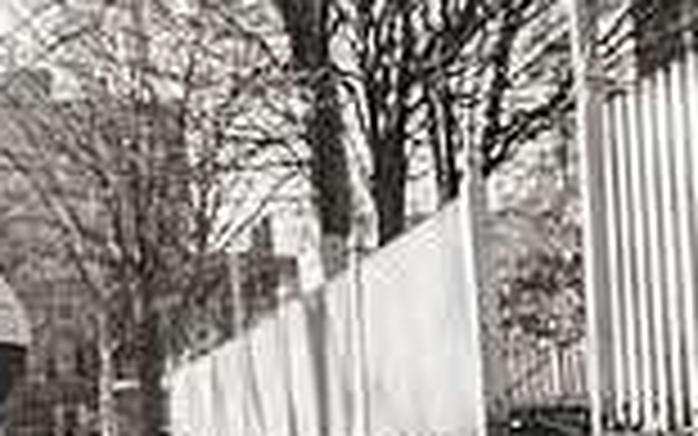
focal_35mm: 103
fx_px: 1960
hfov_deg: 18.8
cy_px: 326
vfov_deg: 12.7
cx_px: -198
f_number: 4
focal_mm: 27
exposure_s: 1/2500
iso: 400
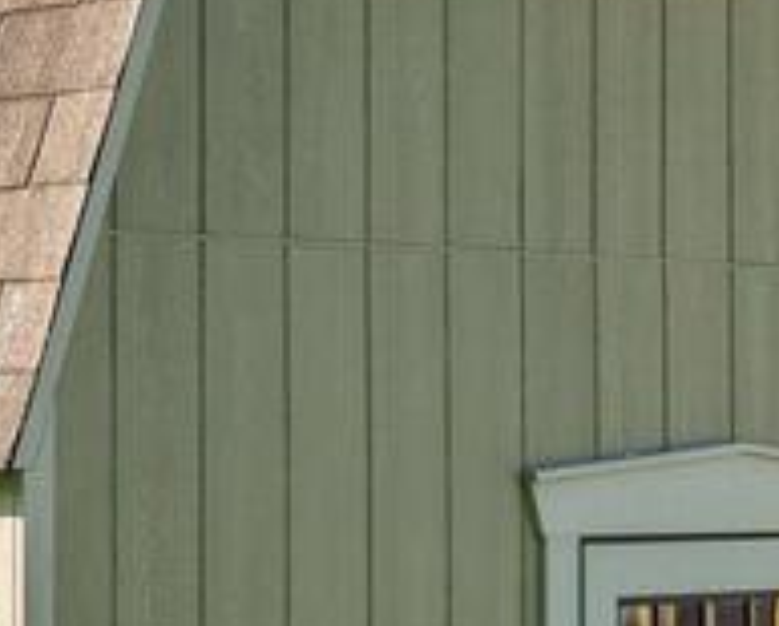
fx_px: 3902
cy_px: 674
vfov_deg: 9.1
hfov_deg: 11.0
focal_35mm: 169
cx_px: -343
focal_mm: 34
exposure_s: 1/800
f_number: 8
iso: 640
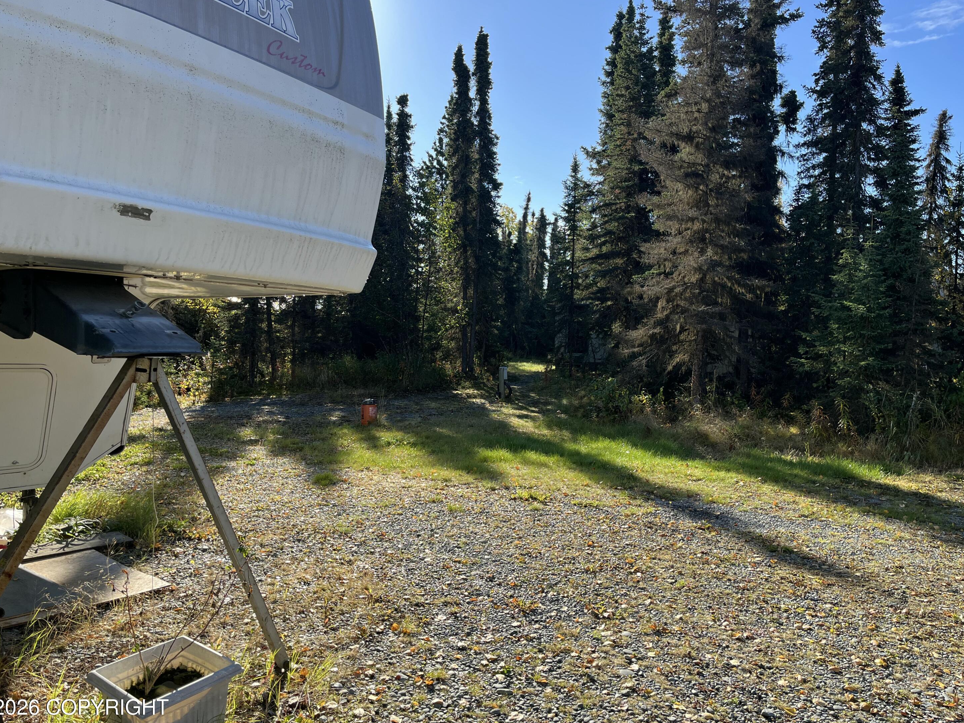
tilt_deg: -3.3
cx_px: 476
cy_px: 366
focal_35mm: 27
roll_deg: -0.6
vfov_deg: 51.4
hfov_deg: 65.3
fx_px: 752
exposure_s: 1/1294
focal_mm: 5.1
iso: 50
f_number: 1.6
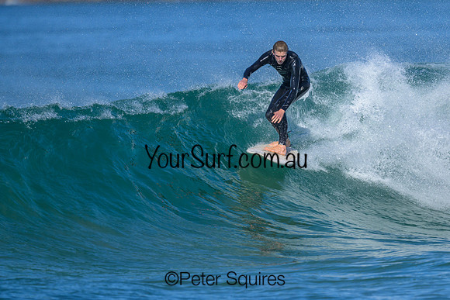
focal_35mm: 931
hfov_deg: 2.2
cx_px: 262
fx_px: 11635
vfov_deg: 1.5
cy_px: 145
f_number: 6.3
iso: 250
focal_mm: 800
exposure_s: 1/2000
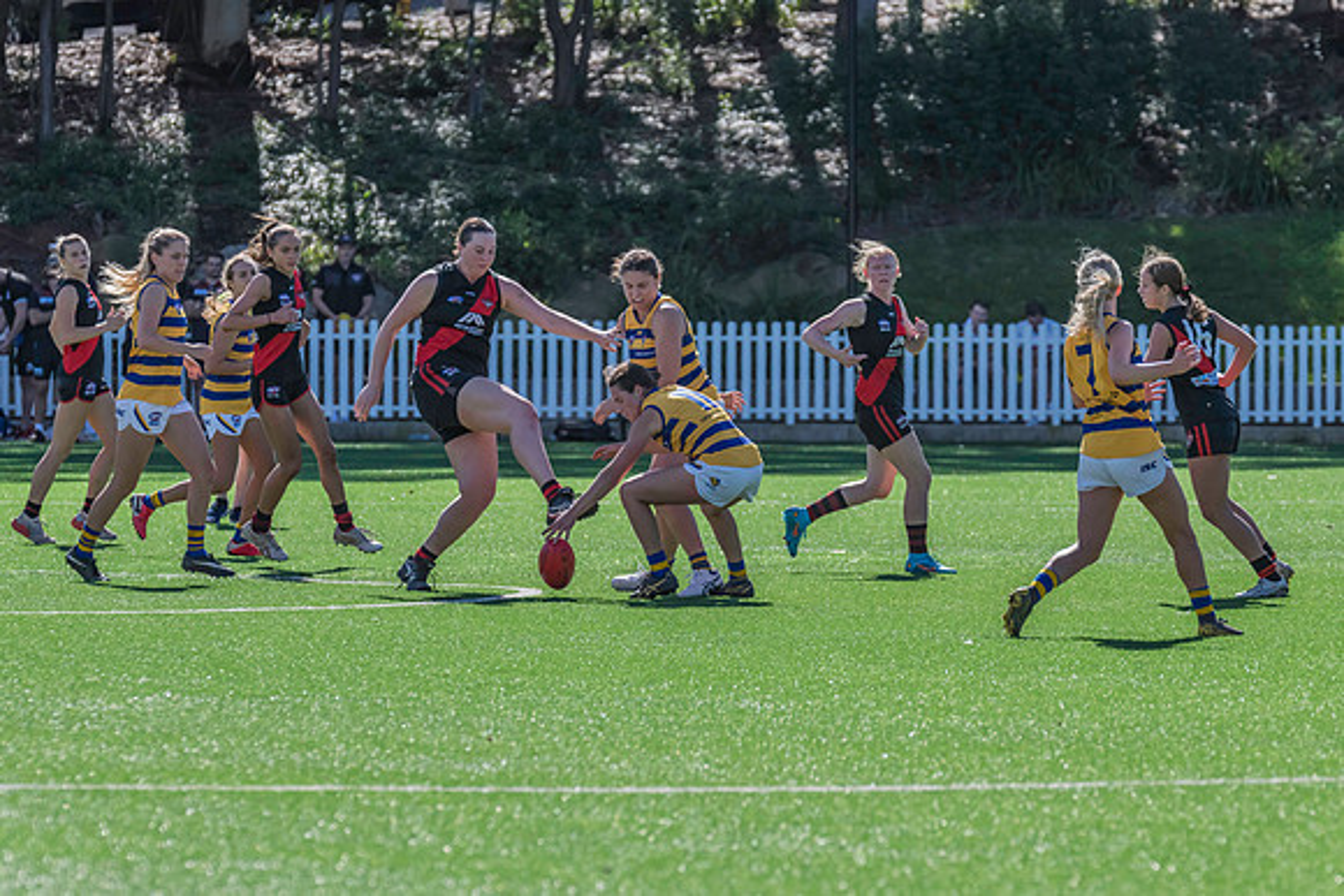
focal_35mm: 355
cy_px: 435
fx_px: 13251
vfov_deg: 3.9
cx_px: 671
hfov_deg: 5.8
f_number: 7.1
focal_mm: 310
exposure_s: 1/2000
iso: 800
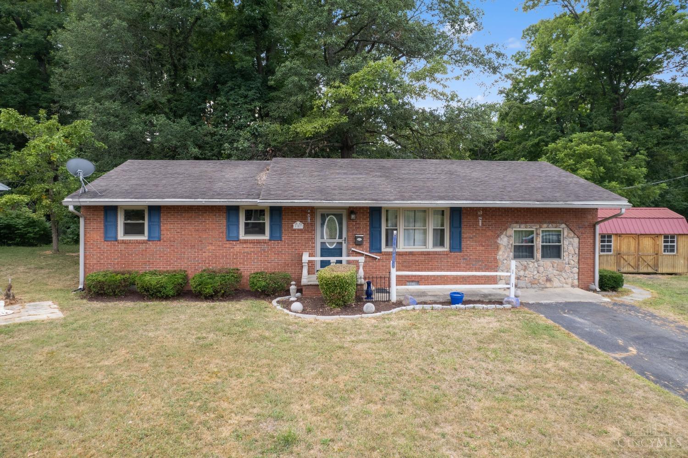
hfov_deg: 78.6
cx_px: 344
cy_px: 229
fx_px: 420
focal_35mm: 22
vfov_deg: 57.2
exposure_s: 1/80
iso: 100
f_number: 2.8
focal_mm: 8.38
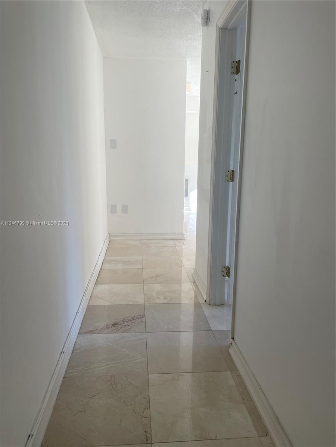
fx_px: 336
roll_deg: -0.4
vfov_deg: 67.3
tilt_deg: -10.4
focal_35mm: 26
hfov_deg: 53.1
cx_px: 168
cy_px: 224
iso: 32
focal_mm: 4.2
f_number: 1.6
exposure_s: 1/333
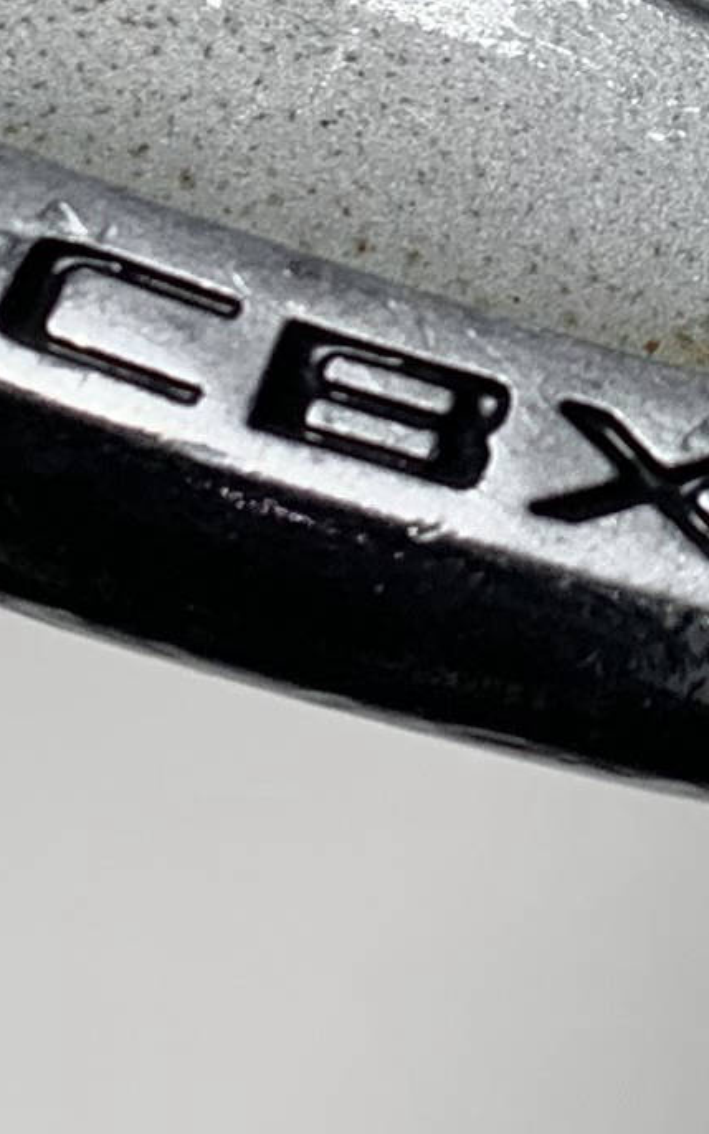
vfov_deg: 12.6
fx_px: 5006
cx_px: 1092
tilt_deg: -63.3
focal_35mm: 162
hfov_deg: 7.9
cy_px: -175
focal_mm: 4.25
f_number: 1.8
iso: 25
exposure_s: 1/316
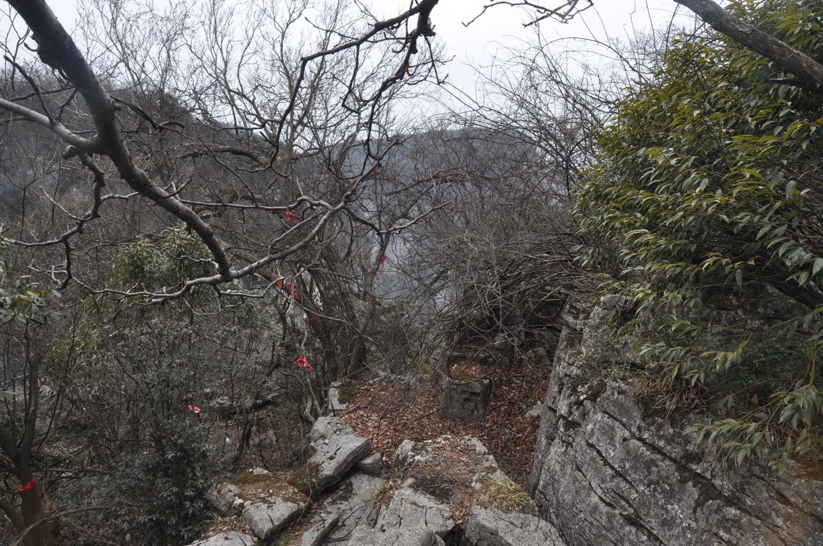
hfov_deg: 81.3
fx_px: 479
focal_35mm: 21
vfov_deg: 59.3
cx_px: 412
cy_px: 273
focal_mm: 14
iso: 500
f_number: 13
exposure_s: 1/200
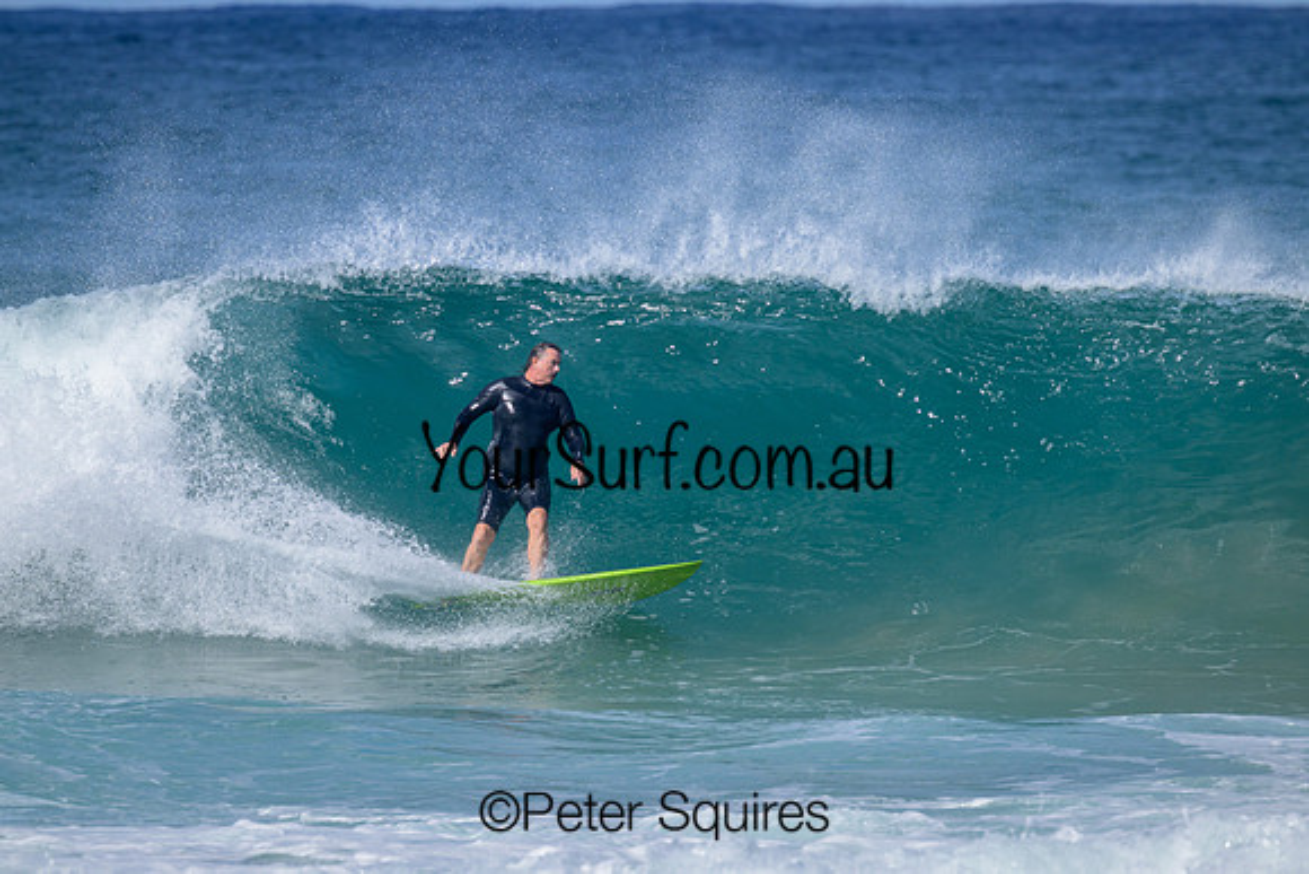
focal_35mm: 640
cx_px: 654
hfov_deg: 3.2
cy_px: 437
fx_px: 23275
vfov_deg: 2.1
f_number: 11
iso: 800
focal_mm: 640
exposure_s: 1/2000
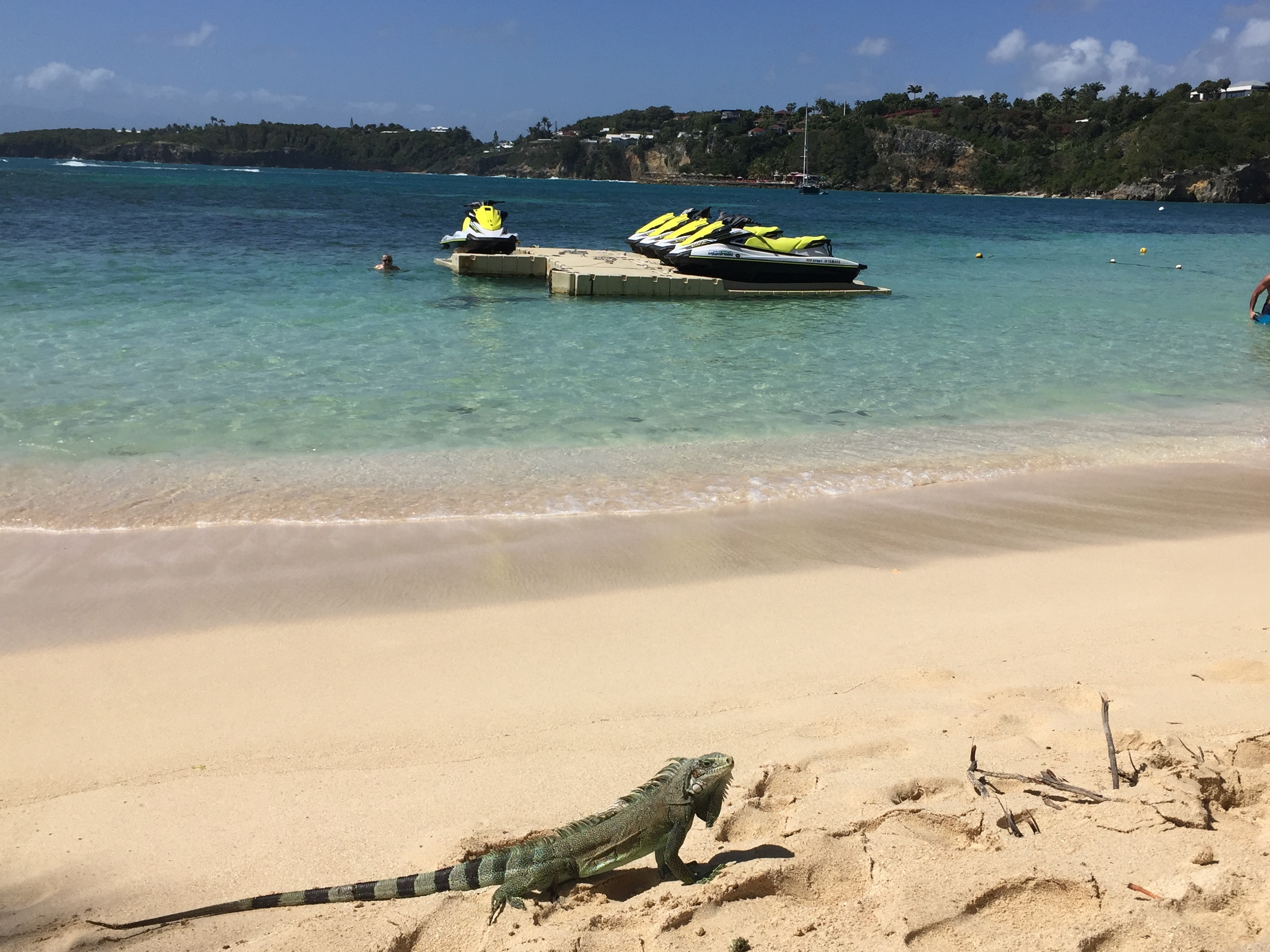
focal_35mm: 36
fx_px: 1321
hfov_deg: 51.3
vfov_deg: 39.7
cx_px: 691
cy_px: 465
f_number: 2.2
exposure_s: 1/4405
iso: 32
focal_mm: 4.15
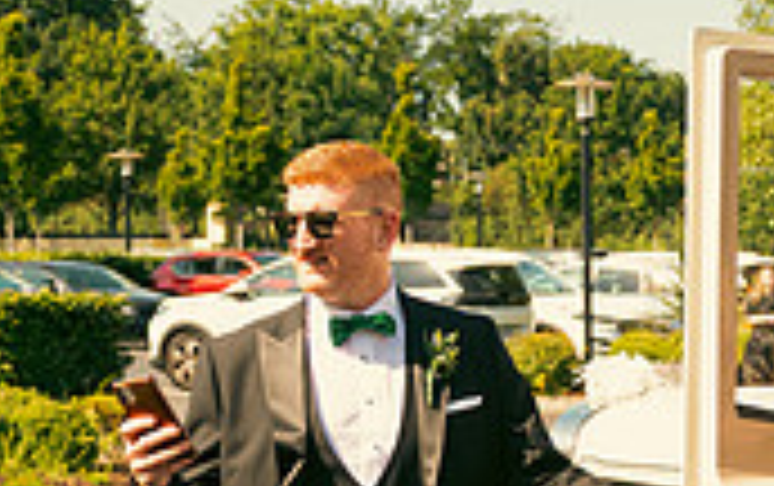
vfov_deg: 13.6
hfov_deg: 19.7
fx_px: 2028
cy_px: 425
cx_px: 1040
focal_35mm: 96
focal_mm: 28
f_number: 3.5
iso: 125
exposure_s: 1/800
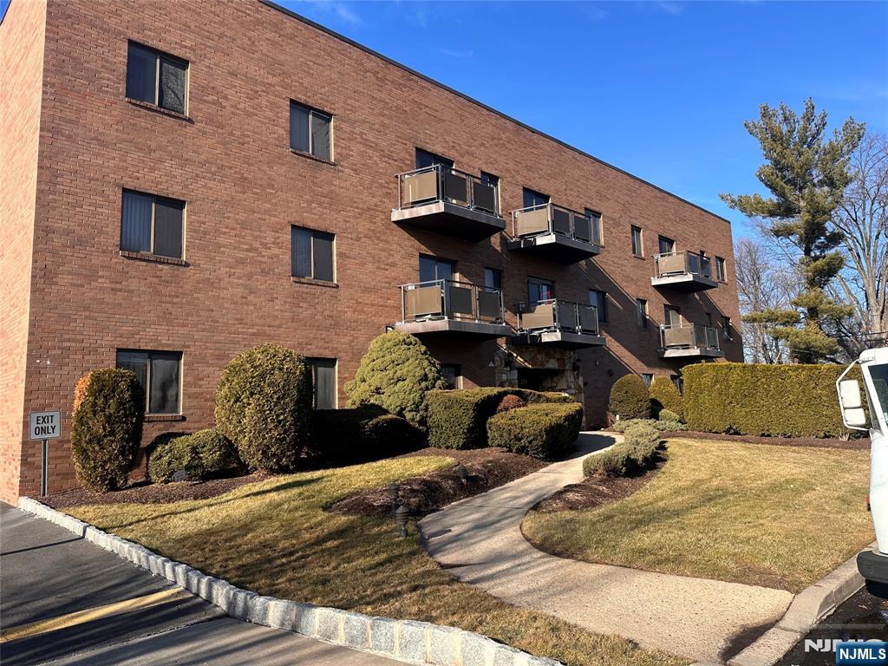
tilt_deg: +6.2
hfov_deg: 71.6
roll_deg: +2.1
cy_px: 333
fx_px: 616
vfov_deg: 56.8
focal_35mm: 24
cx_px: 444
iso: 80
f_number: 1.78
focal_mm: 6.86
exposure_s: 1/2252
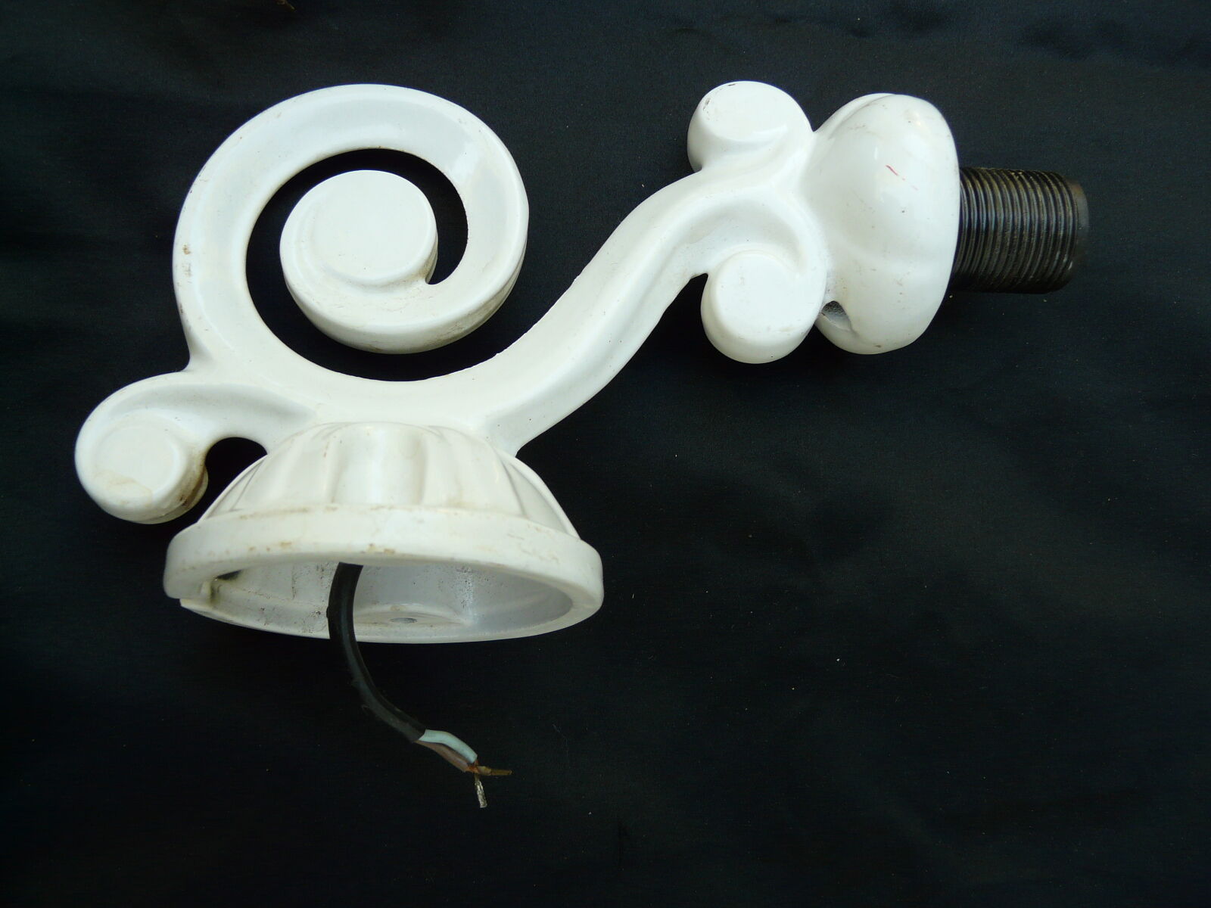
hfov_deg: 63.4
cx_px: 606
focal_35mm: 28
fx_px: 980
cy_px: 454
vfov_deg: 49.7
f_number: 2.8
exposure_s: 1/60
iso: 100
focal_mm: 4.6
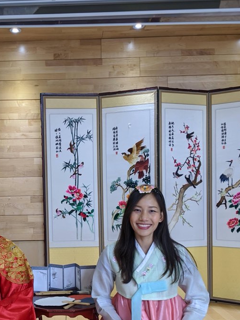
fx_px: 407
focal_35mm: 44
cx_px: 61
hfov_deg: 32.3
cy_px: 198
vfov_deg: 42.7
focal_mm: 4.44
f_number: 1.8
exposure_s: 1/40
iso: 91
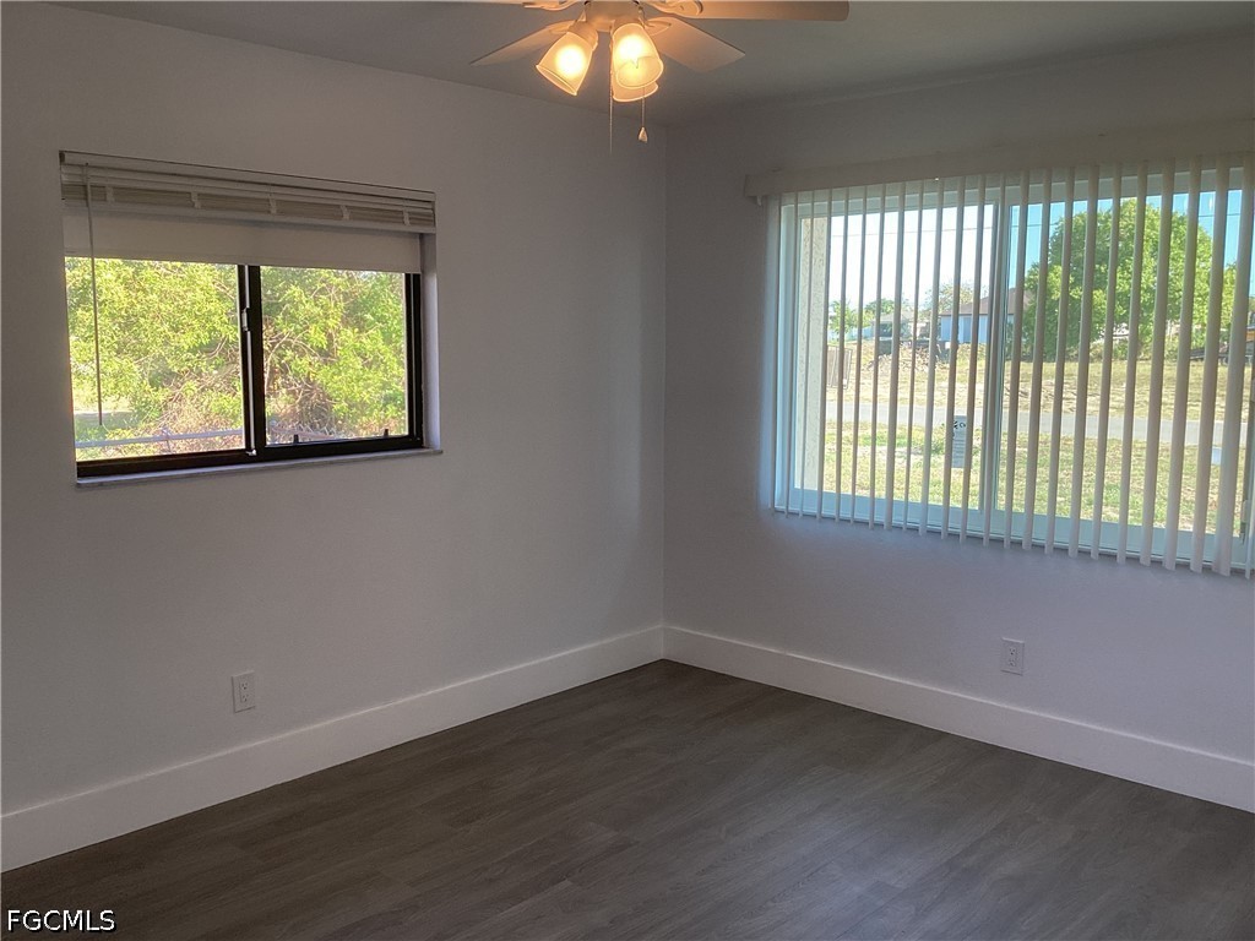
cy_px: 470
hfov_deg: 58.4
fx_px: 1124
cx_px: 628
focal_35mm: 31
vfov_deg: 45.4
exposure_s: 1/120
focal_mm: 3.3
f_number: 2.4
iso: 64
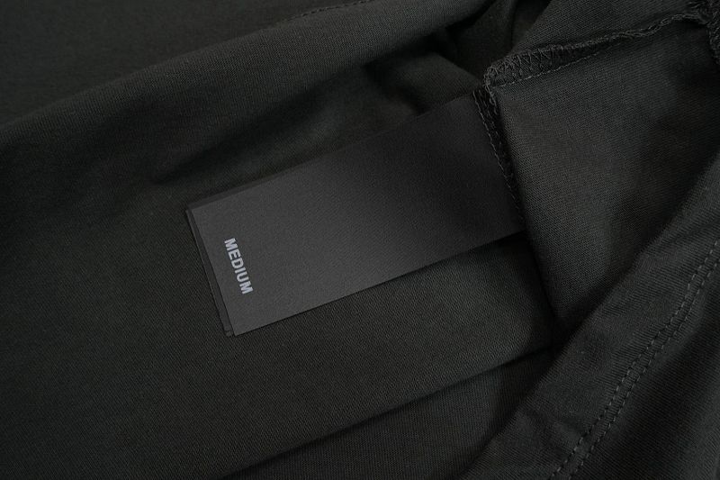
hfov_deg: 51.3
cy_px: 240
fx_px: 750
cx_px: 360
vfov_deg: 35.5
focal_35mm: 38
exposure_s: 1/160
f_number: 8
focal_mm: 25
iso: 1000
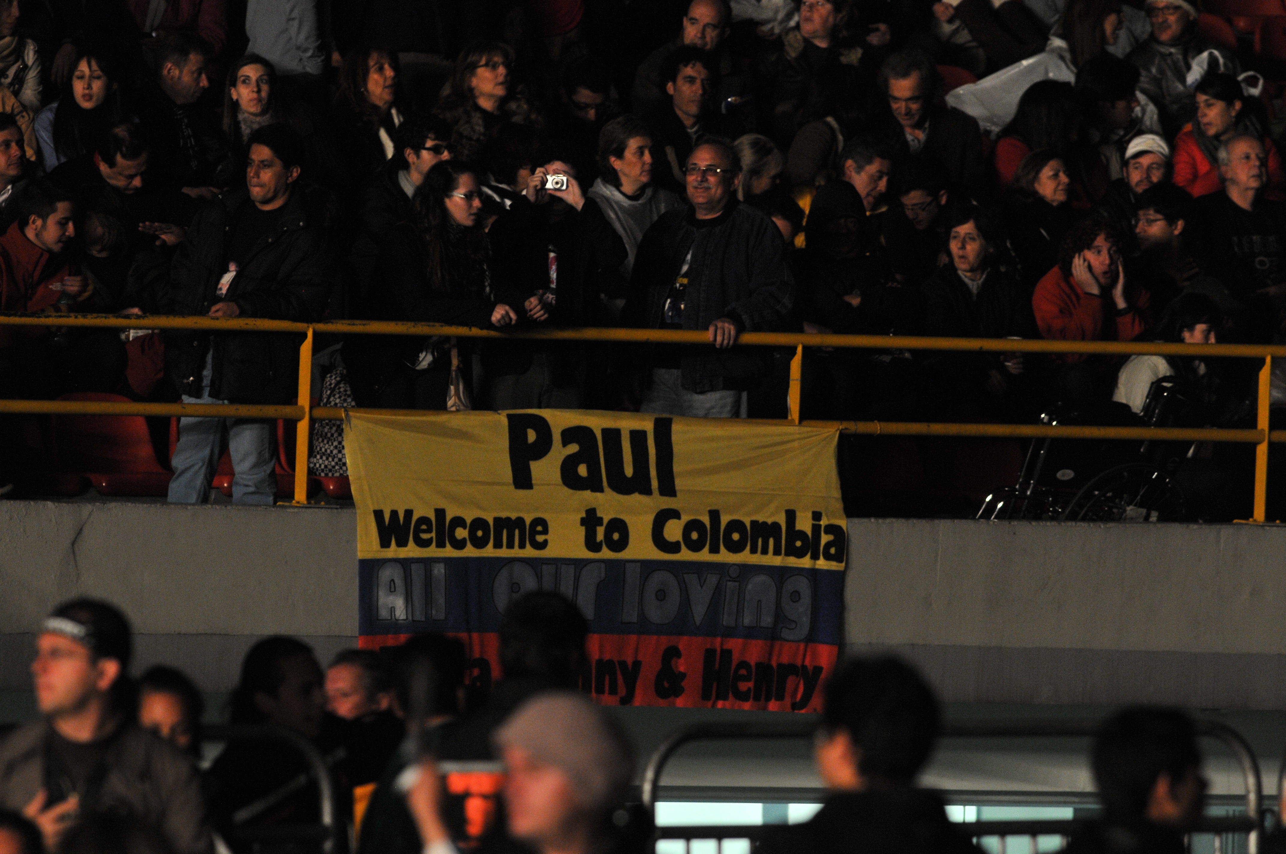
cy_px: 427
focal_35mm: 450
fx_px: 16055
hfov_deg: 4.6
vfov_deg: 3.0
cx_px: 643
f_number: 2.8
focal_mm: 300
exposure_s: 1/25
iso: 800
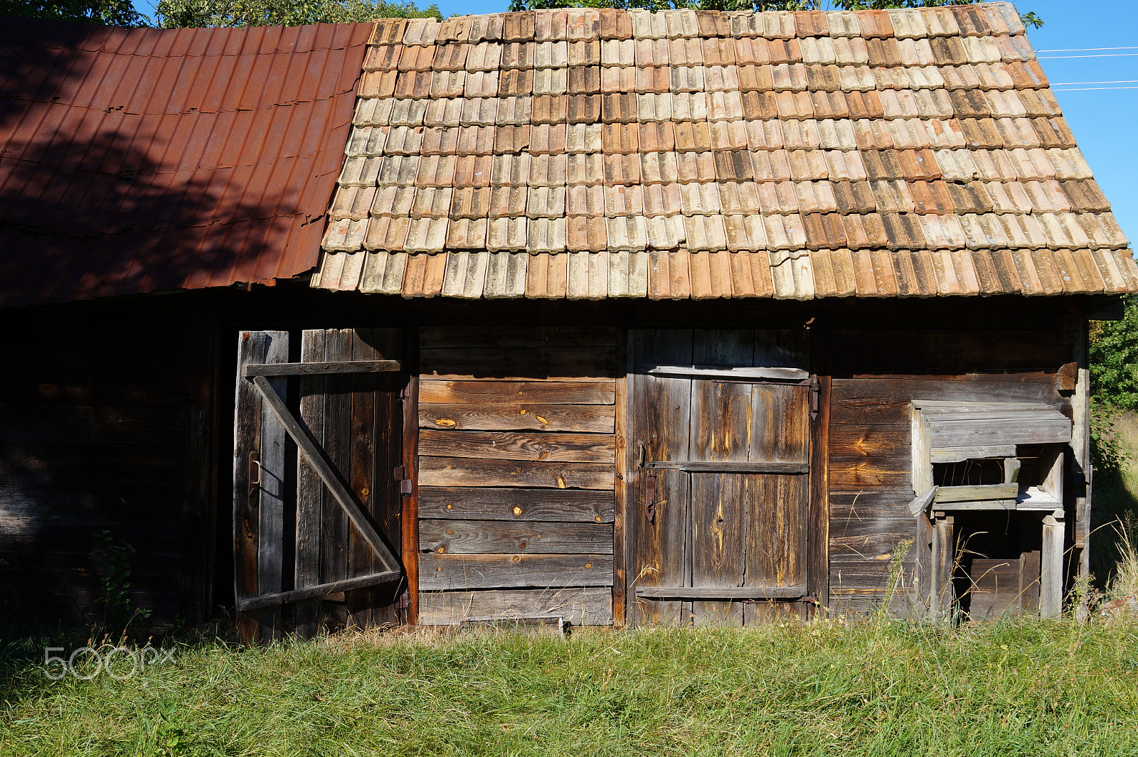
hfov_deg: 46.4
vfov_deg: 31.9
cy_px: 378
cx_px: 569
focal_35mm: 42
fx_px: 1327
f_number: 16
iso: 100
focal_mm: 28
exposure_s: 1/80
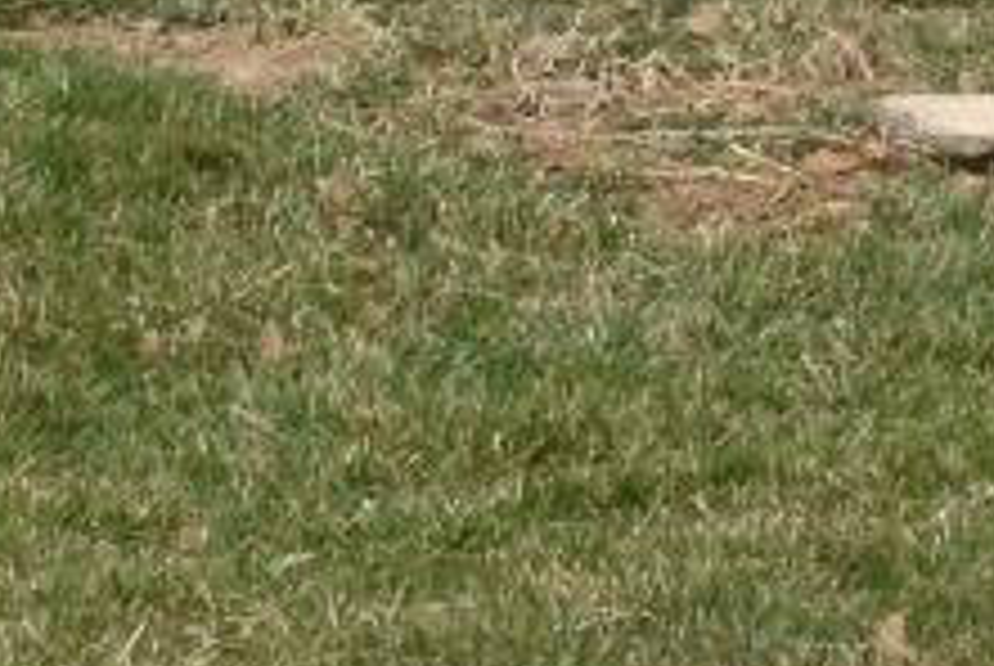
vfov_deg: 3.2
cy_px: -940
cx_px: 1763
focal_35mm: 427
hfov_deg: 4.8
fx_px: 11805
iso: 720
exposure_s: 1/200
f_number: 32
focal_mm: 42
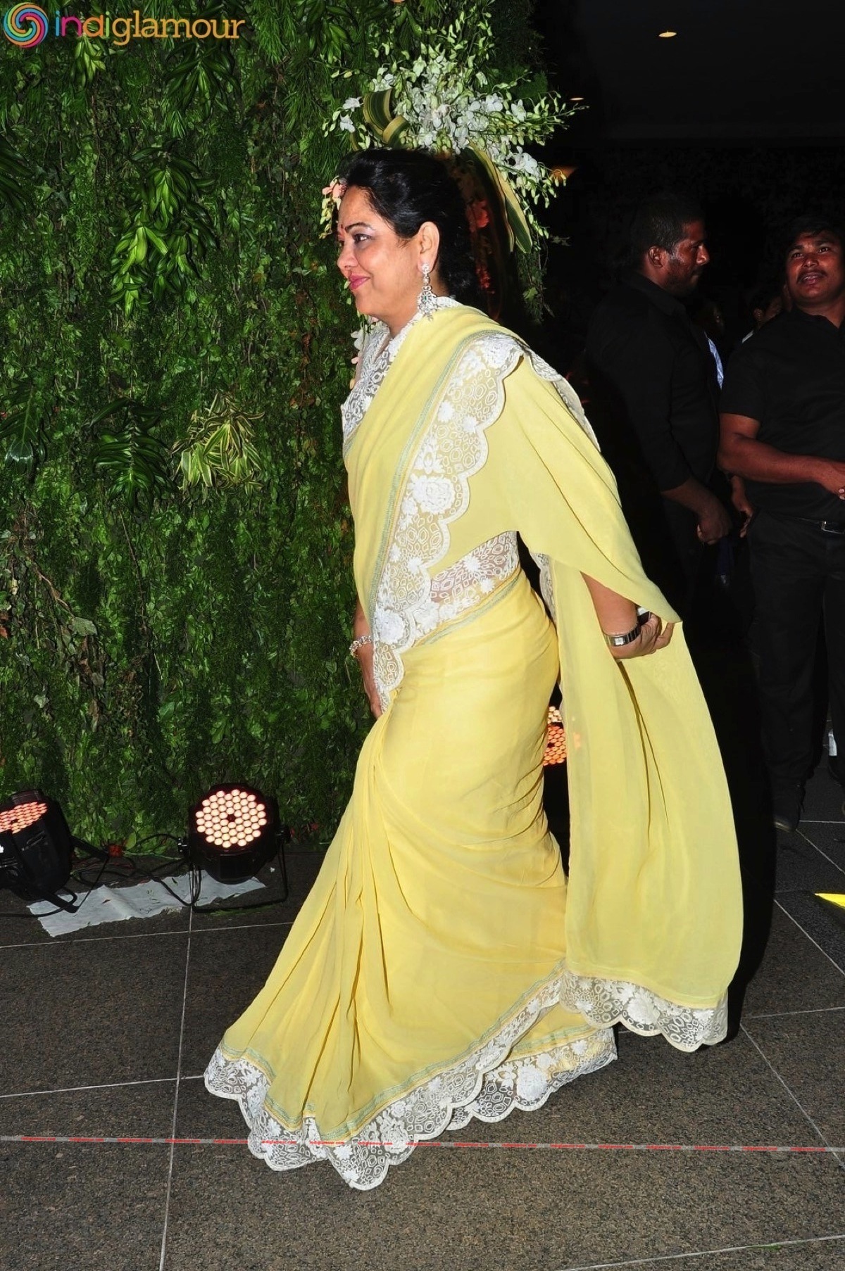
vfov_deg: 57.3
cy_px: 636
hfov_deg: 39.9
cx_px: 422
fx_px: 1164
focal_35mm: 33
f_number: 9
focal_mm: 22
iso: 320
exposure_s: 1/125
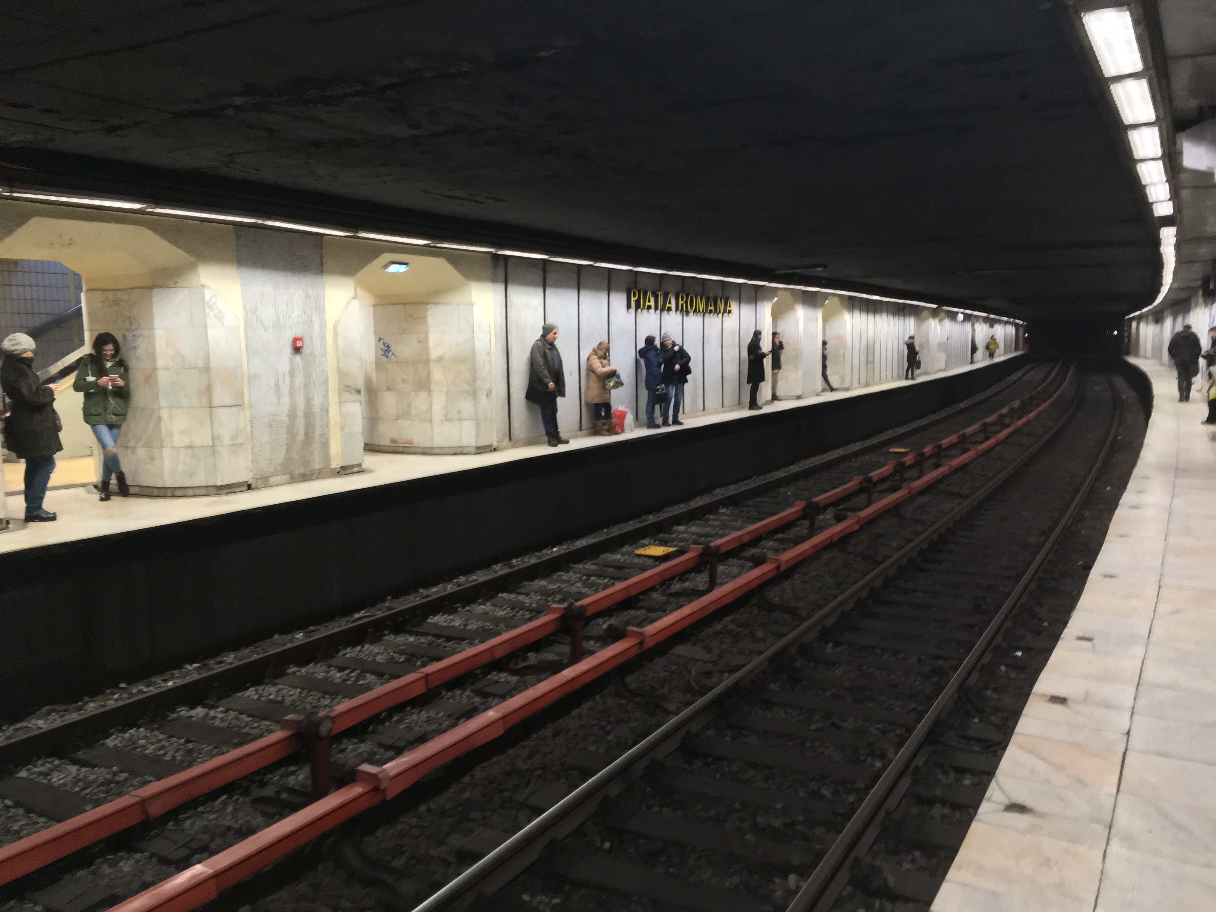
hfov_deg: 61.7
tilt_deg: -5.5
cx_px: 608
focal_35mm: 29
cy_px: 456
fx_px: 1019
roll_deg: +0.4
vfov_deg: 48.2
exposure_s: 1/20
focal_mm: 4.15
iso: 200
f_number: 2.2
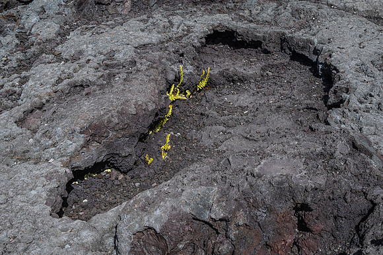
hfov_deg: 34.5
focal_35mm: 58
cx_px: 192
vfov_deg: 23.4
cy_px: 128
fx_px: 617
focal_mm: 58
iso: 400
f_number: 16
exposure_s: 1/160
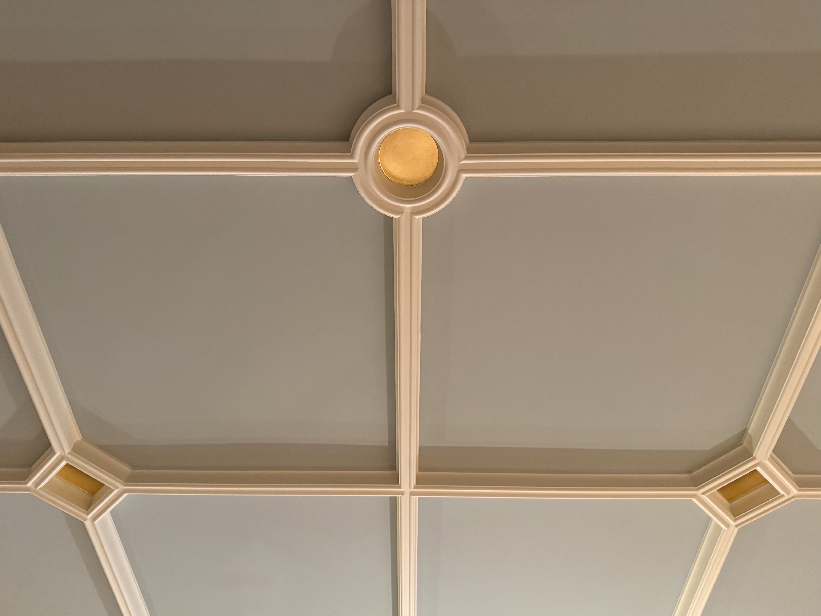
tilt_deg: +58.5
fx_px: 569
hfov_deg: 71.6
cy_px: 308
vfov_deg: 56.8
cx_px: 410
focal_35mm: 24
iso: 800
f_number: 1.78
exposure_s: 1/33
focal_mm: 6.76
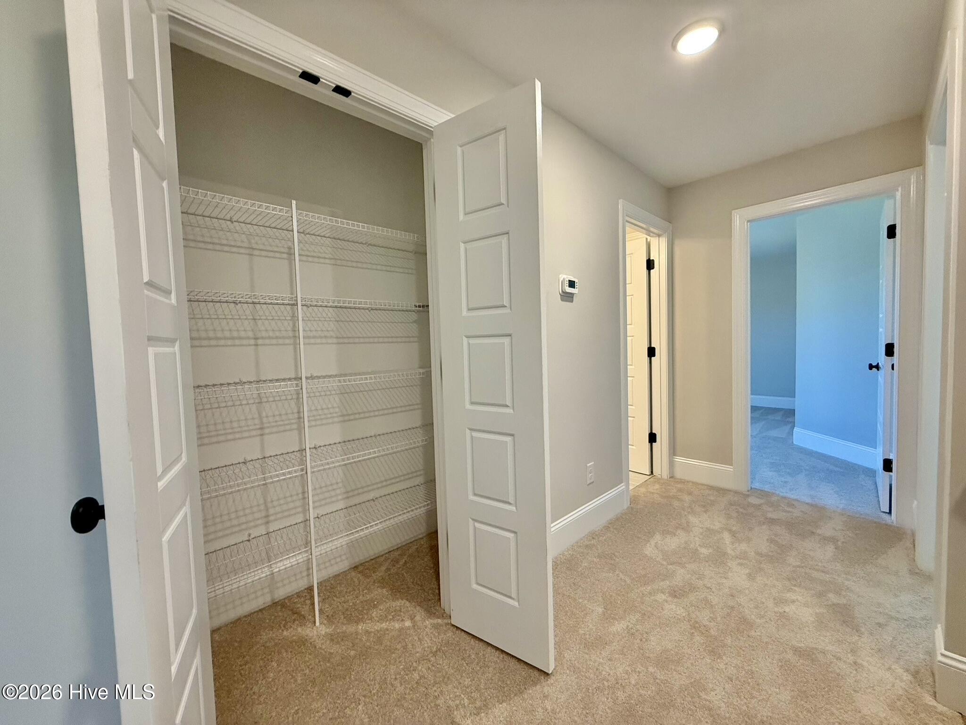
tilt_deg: -2.5
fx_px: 391
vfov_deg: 85.7
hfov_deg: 102.1
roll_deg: +1.2
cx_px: 483
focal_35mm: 14
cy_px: 362
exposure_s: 1/120
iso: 250
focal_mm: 2.22
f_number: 2.2
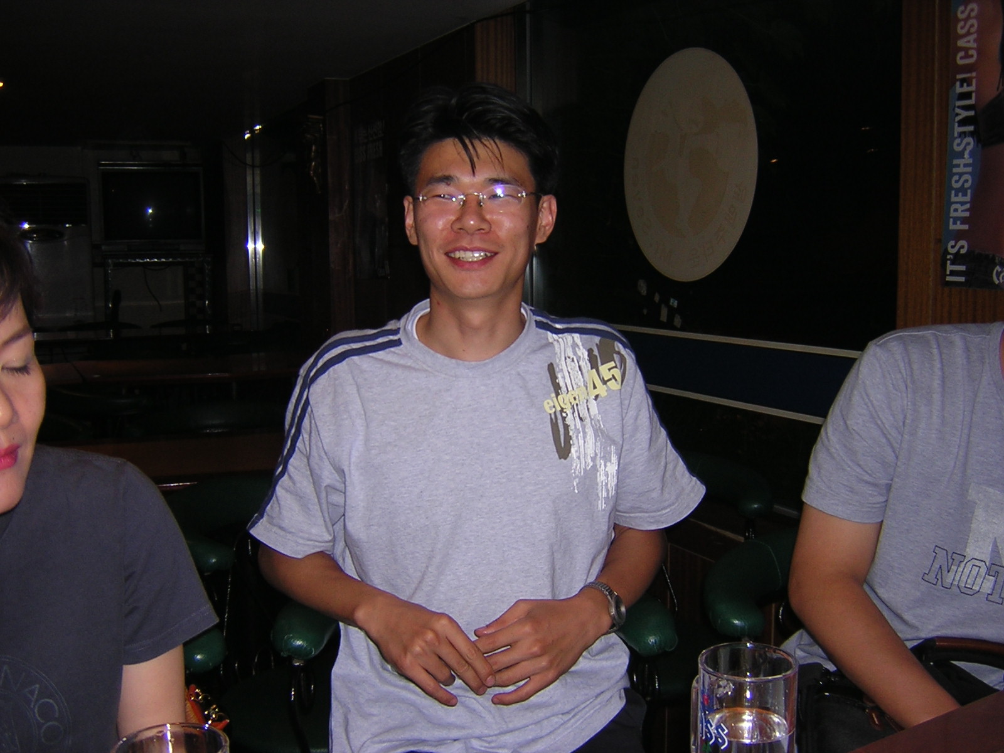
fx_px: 1044
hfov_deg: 51.4
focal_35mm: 36
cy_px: 376
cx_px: 502
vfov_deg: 39.7
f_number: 2.6
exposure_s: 1/60.1
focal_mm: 4.7
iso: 100
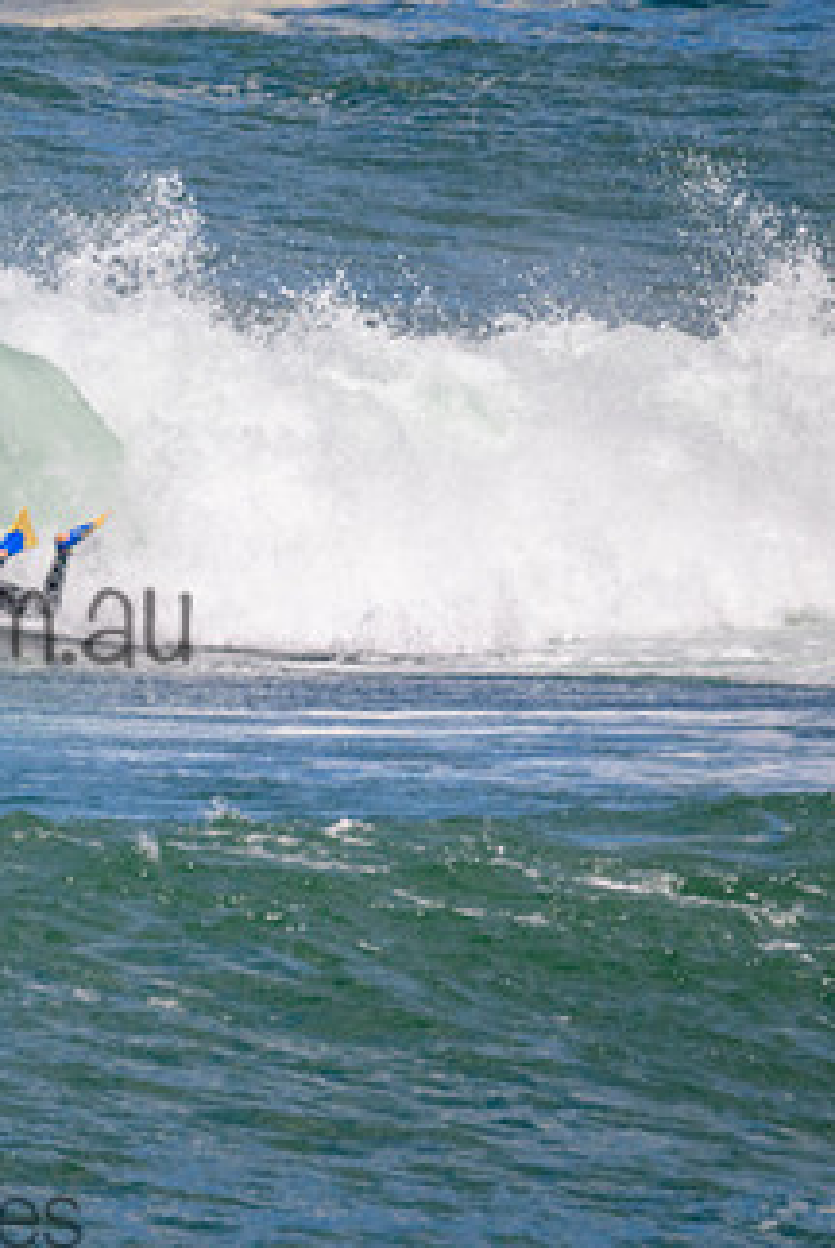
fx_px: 68561
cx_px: -222
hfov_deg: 0.7
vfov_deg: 1.0
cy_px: 628
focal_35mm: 1975
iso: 720
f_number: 11
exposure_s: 1/2000
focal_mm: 800
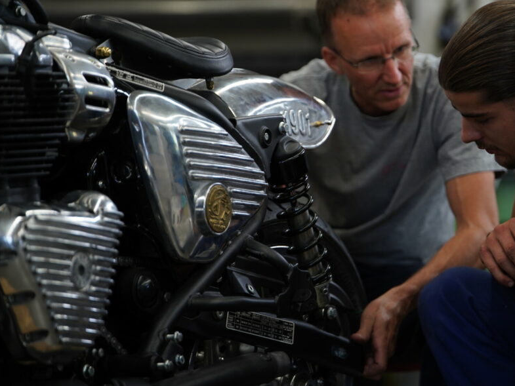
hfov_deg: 13.3
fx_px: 2202
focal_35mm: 148
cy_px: 166
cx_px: 329
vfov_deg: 10.0
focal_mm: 118
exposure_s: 1/250
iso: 800
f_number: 2.8
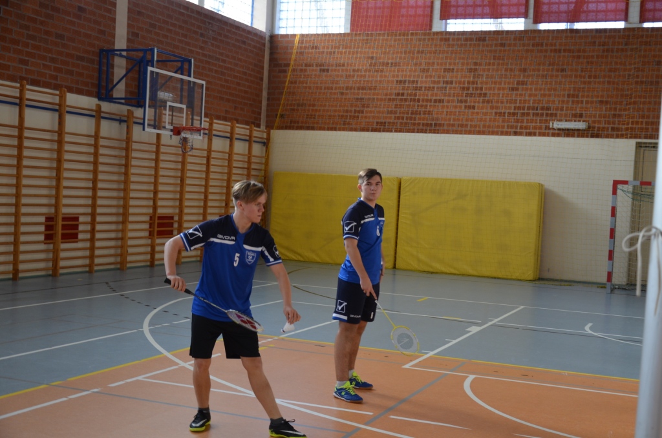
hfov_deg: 41.2
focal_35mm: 48
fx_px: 881
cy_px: 219
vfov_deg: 27.9
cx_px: 331
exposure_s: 1/80
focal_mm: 32
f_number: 4.5
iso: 400
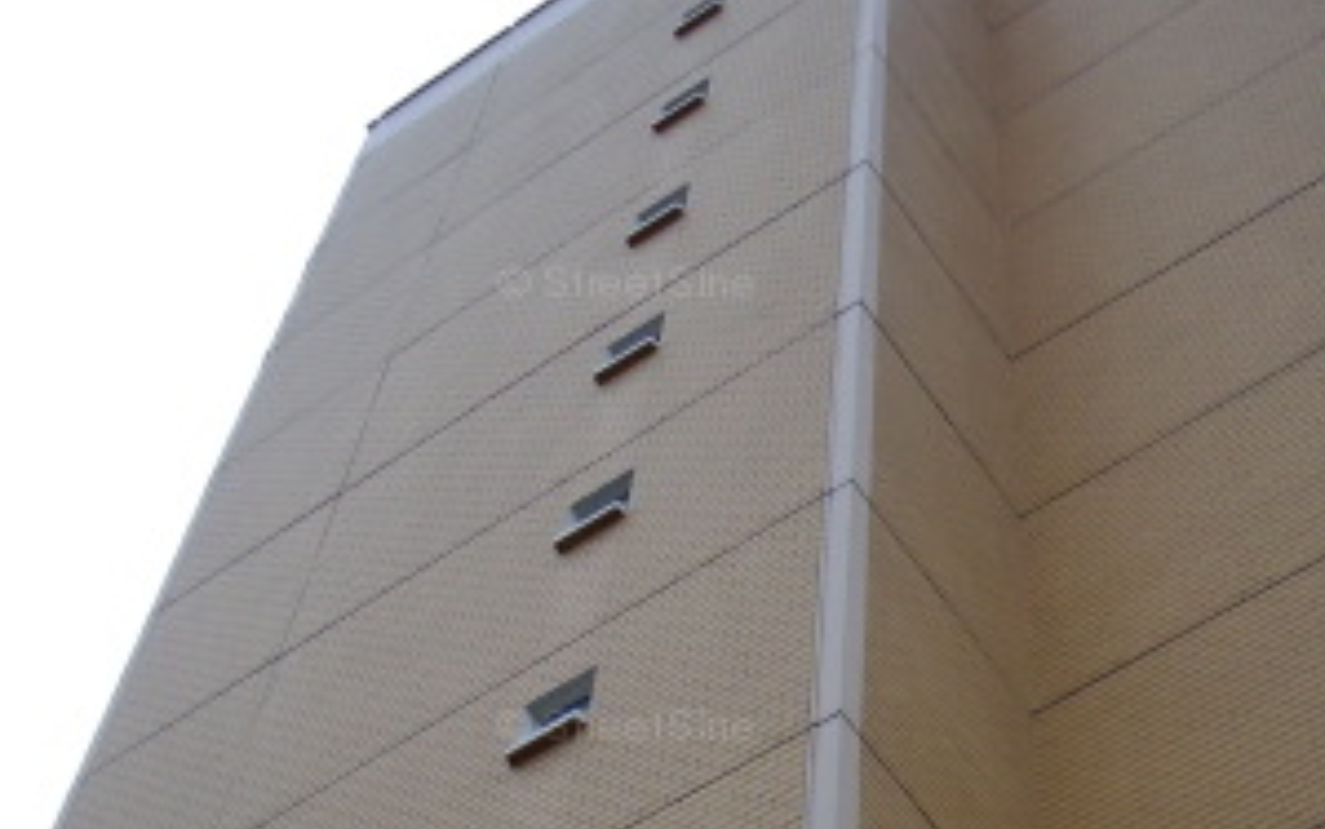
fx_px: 2600
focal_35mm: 72
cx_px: 829
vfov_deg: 17.9
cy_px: 731
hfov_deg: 28.5
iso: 80
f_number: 5.6
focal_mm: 6.2
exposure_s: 1/250
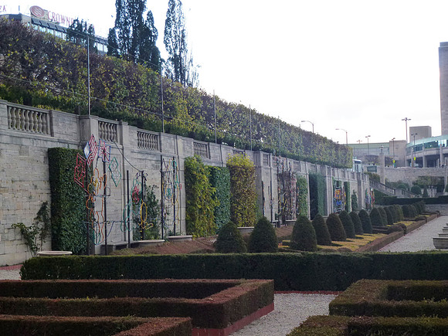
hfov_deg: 29.8
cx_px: 224
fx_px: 841
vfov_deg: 22.6
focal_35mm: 65
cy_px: 168
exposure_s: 1/80
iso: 160
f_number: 4.6
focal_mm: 11.7
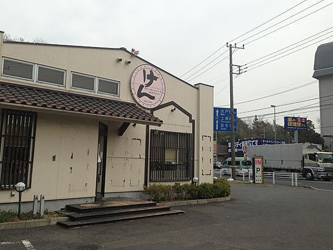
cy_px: 122
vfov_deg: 40.7
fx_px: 337
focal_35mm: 35
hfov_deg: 52.6
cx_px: 157
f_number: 2.4
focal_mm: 4.13
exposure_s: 1/1355
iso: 50
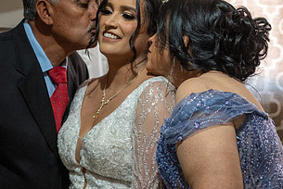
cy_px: 105
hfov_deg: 17.9
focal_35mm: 114
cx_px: 125
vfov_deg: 12.0
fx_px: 897
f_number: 2.8
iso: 2500
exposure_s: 1/125
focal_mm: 60
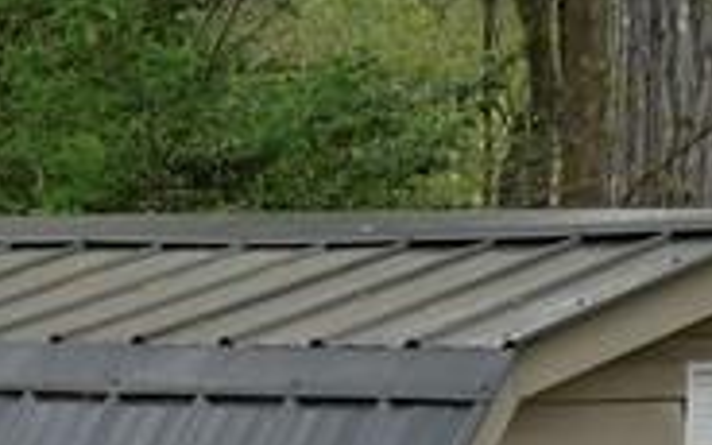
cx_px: -329
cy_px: 1165
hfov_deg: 8.7
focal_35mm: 236
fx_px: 4579
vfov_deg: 5.3
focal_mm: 20
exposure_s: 1/200
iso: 200
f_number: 5.6
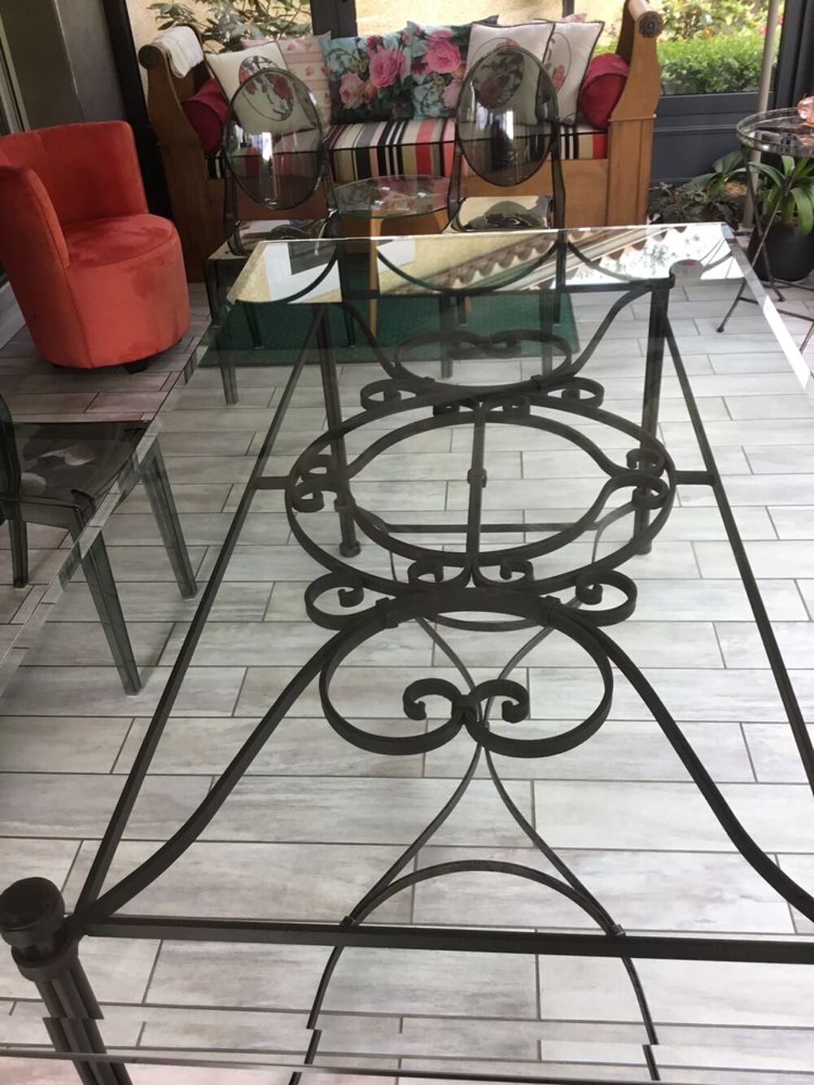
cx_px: 407
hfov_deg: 45.4
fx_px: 972
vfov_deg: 58.3
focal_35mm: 31
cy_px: 542
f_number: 2.4
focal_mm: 3.3
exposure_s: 1/100
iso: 40
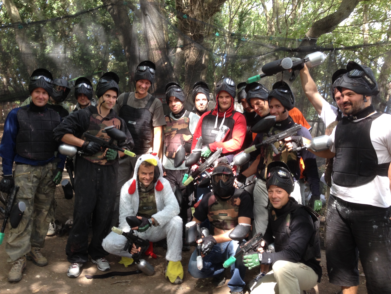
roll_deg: -1.9
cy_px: 147
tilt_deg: -5.1
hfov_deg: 52.6
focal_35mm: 35
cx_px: 196
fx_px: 395
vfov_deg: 40.7
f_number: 2.4
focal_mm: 4.28
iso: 50
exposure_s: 1/60
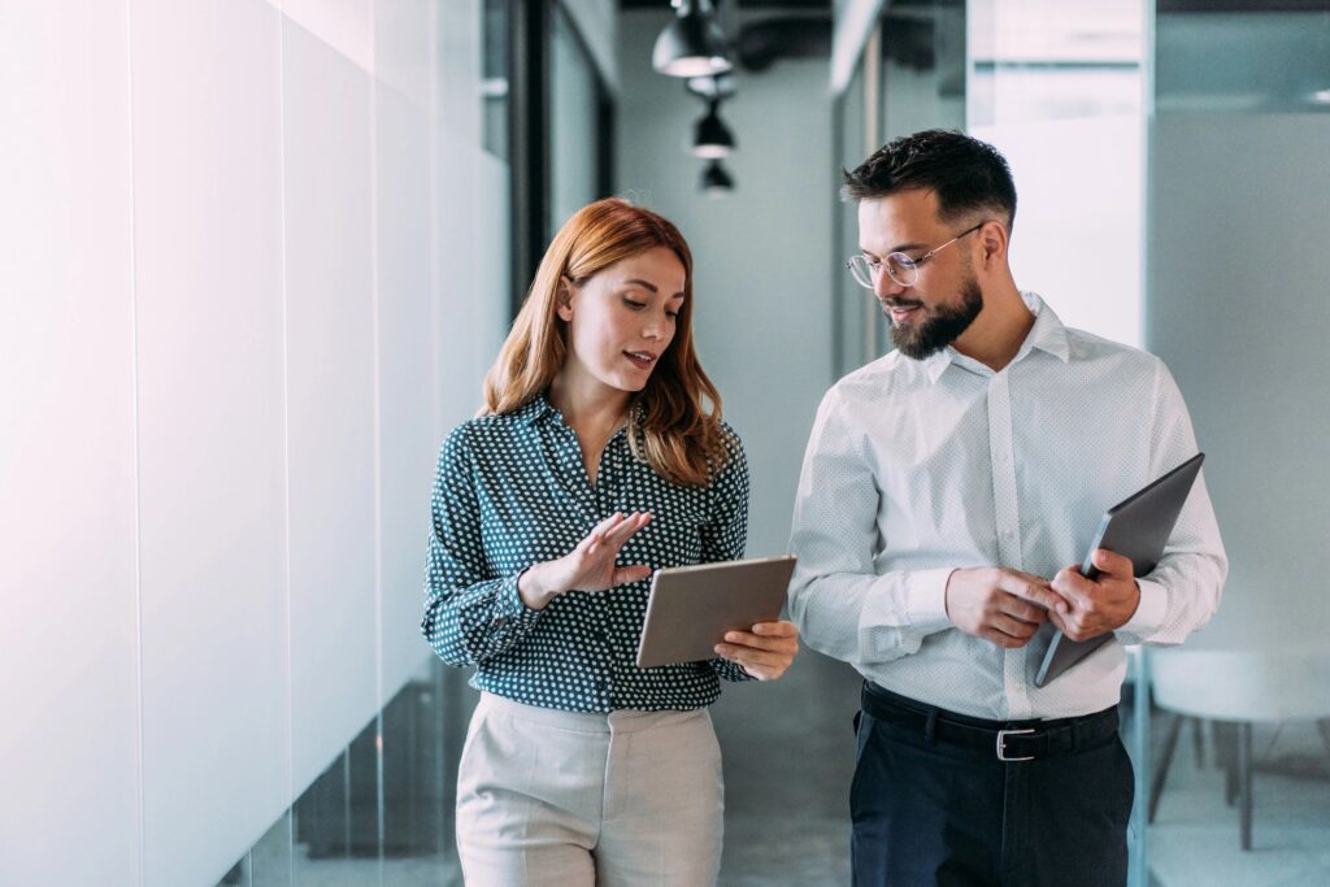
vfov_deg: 24.6
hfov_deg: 36.2
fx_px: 2032
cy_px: 444
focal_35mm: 55
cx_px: 665
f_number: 2
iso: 2500
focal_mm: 55
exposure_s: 1/400
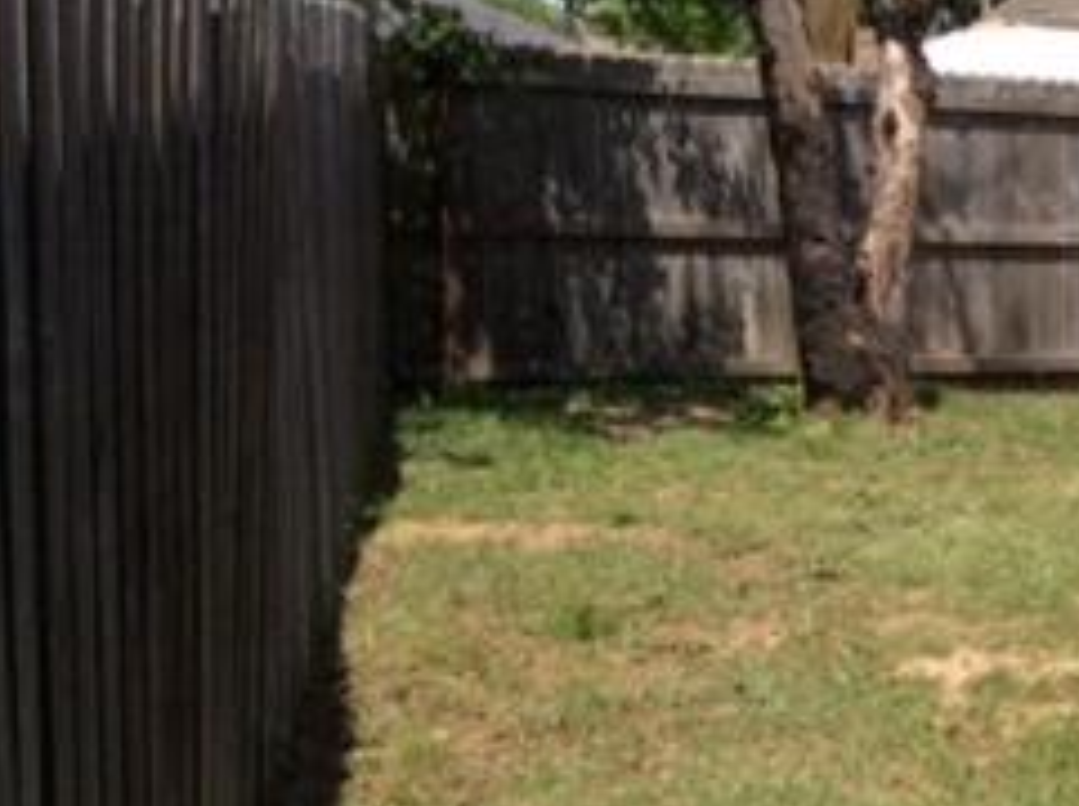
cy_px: 416
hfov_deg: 20.9
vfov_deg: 17.3
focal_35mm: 85
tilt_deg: -4.9
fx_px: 2646
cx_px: 1415
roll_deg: +0.3
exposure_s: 1/1506
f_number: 2.4
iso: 32
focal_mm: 3.3
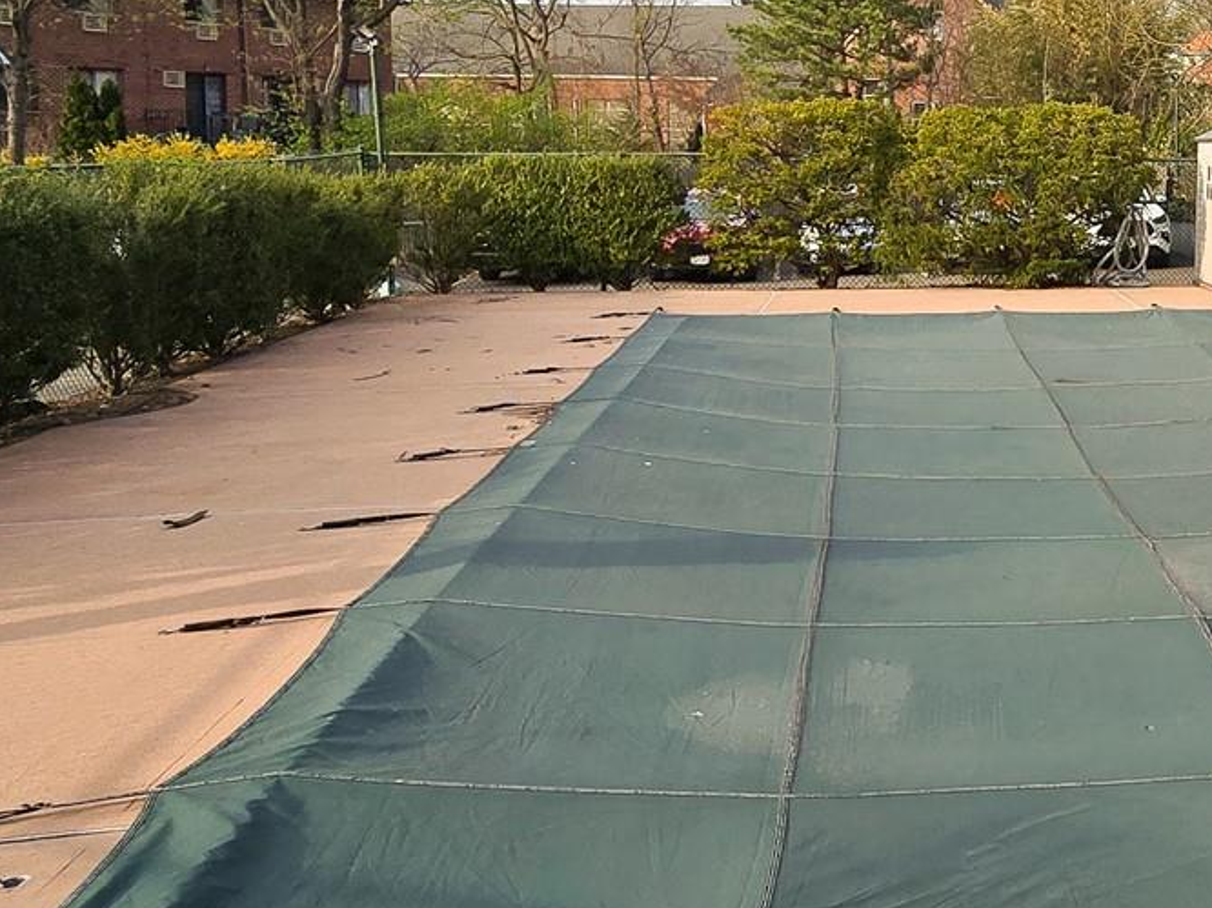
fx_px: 1400
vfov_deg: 35.4
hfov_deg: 39.9
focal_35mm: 40
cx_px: 1265
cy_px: 260
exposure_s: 1/1400
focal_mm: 2.2
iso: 50
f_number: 2.2
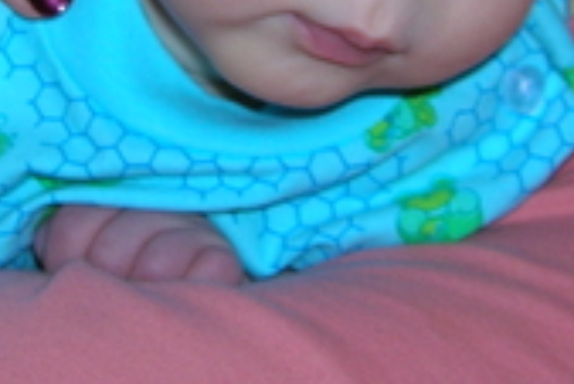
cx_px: 180
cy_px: -20
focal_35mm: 115
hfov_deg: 17.7
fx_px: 1835
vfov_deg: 11.8
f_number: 2.9
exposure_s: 1/60.1
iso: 50
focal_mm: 5.7
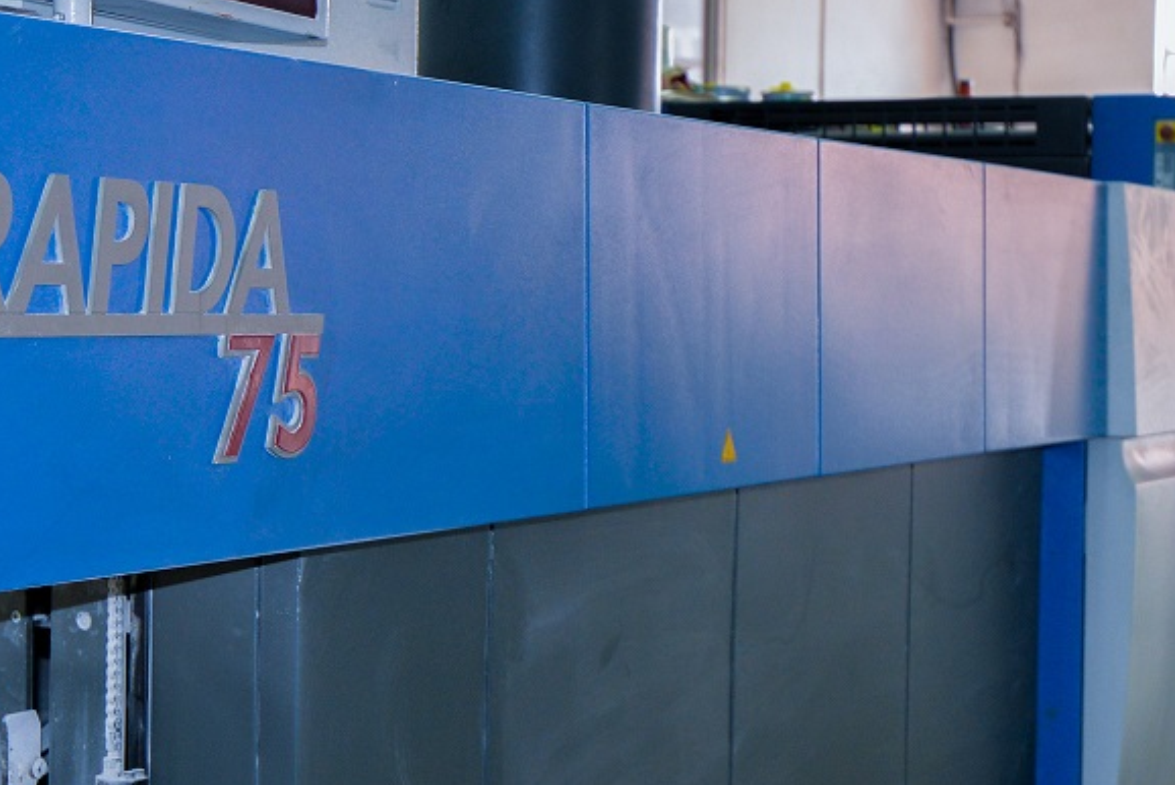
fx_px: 2971
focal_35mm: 91
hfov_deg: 22.4
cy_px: 362
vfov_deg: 15.0
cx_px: 596
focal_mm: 35
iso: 800
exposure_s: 1/60
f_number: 4
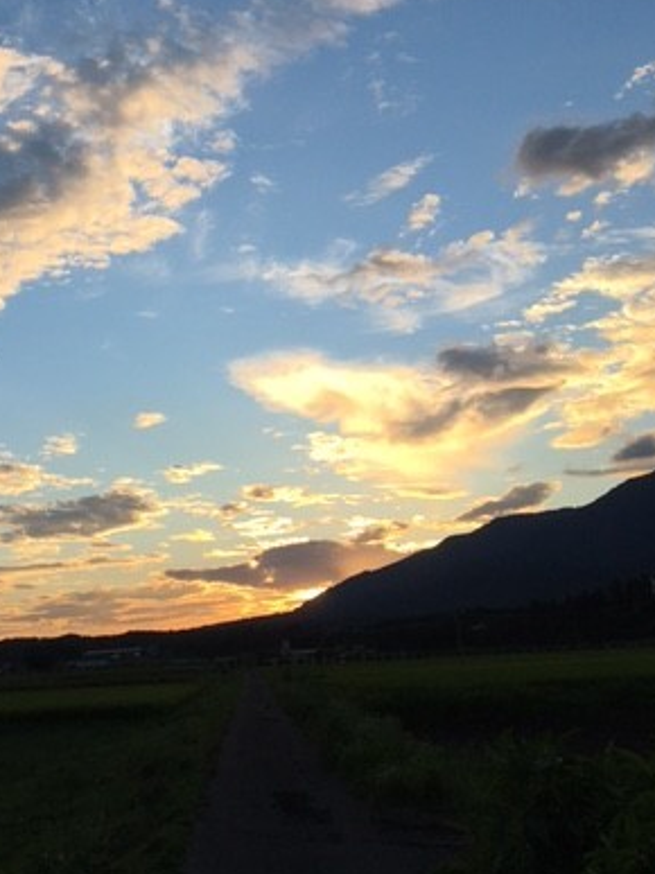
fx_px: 1212
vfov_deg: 38.8
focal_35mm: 48
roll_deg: +2.8
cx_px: 165
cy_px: 237
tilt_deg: +18.9
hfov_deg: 29.8
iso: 25
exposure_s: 1/1131
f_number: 2.2
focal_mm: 4.15
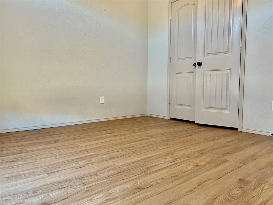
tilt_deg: -4.4
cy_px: 102
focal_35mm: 26
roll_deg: -0.2
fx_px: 205
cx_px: 136
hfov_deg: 67.3
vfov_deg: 53.1
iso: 250
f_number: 1.5
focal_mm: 5.7
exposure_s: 1/60
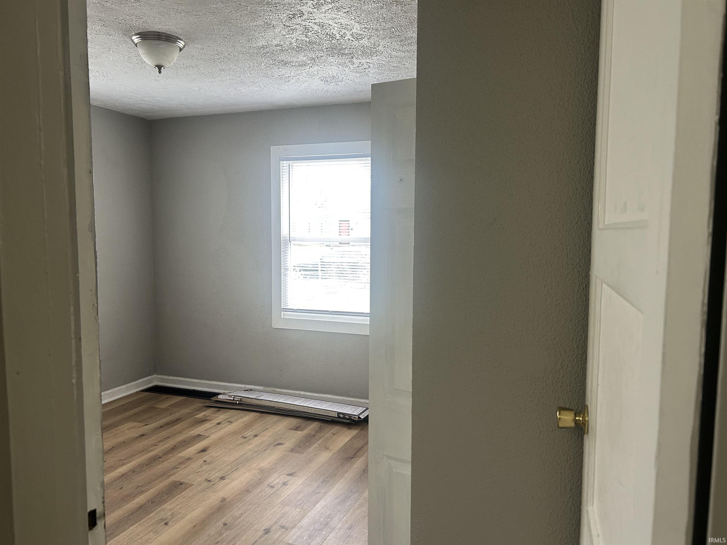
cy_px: 272
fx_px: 546
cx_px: 364
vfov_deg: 53.1
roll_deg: +0.1
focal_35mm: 26
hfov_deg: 67.3
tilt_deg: -5.3
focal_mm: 5.7
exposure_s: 1/93
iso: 125
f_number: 1.5
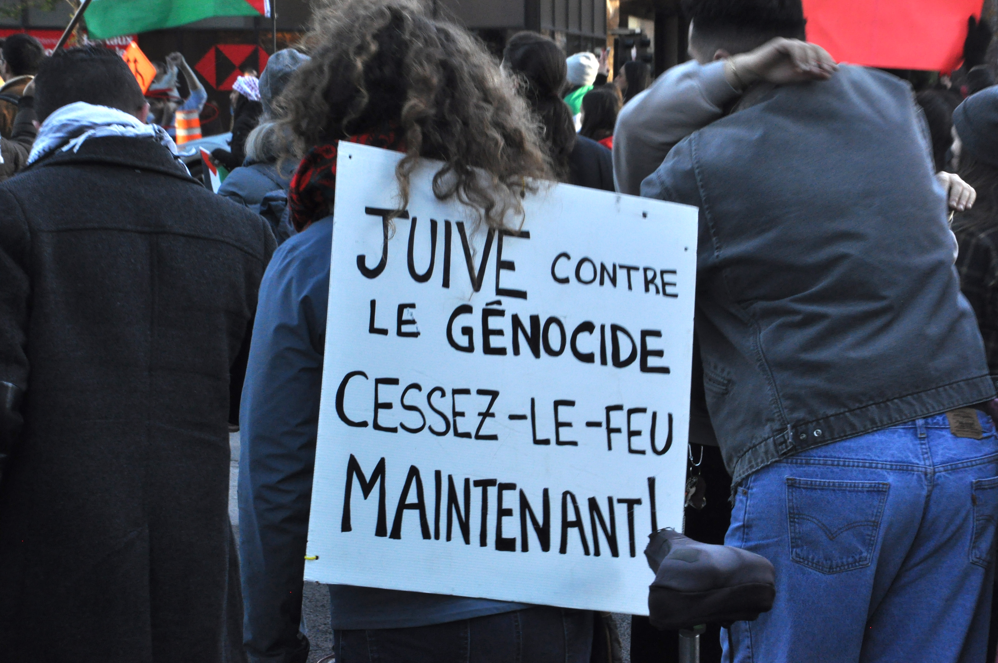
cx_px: 499
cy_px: 332
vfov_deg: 13.0
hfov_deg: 19.5
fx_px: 2907
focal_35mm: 105
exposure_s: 1/80
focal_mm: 70
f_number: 18
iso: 1000
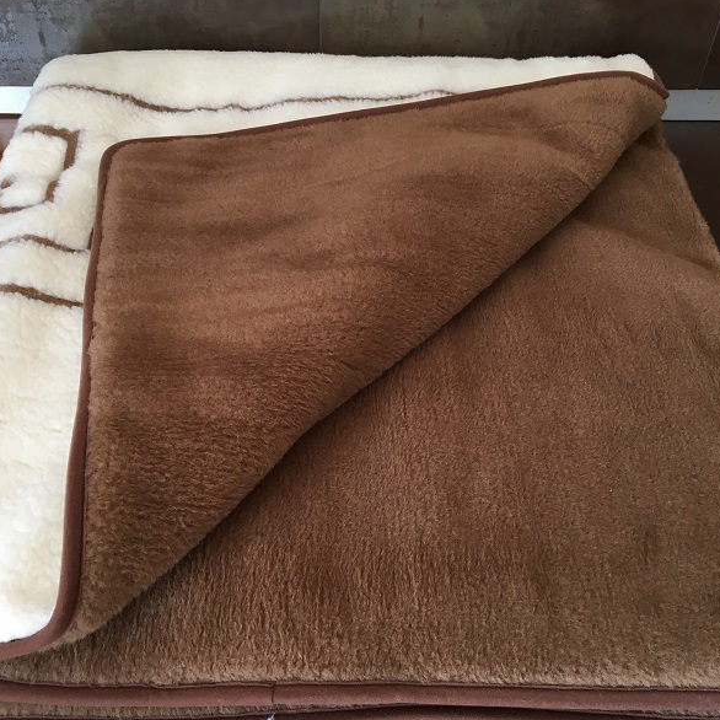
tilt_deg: -45.4
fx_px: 824
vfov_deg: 47.2
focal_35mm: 35
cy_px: 362
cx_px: 344
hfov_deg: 47.2
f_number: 2.2
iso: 64
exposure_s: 1/33
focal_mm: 4.15
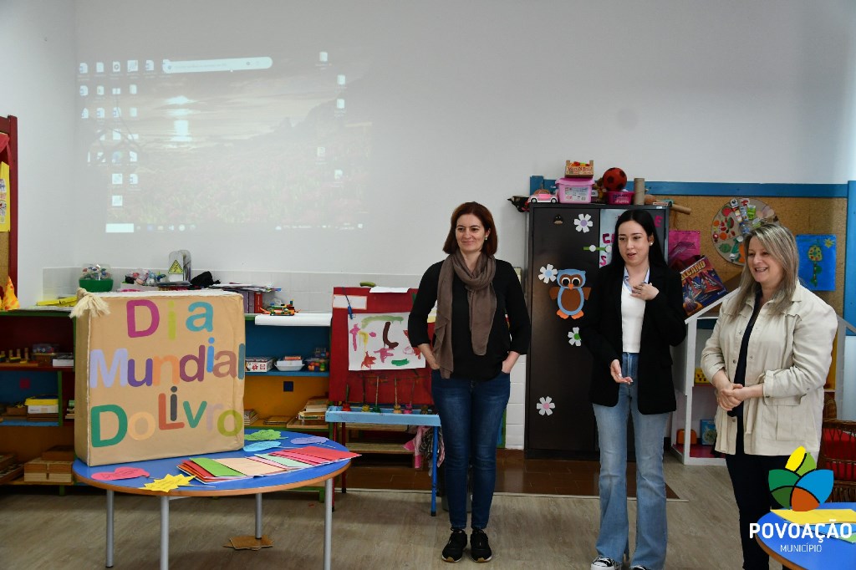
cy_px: 285
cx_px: 428
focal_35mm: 39
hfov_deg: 49.6
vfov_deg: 34.2
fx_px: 927
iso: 1100
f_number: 4
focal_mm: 26
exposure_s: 1/125
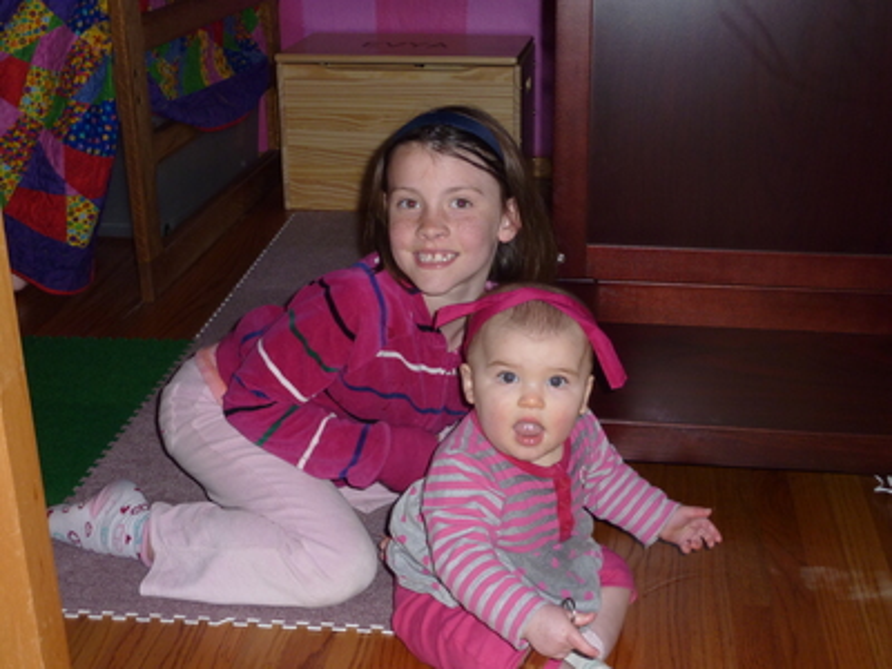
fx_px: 1237
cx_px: 446
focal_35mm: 48
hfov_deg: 39.7
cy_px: 334
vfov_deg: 30.3
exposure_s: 1/30
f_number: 3.8
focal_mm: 7.9
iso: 160
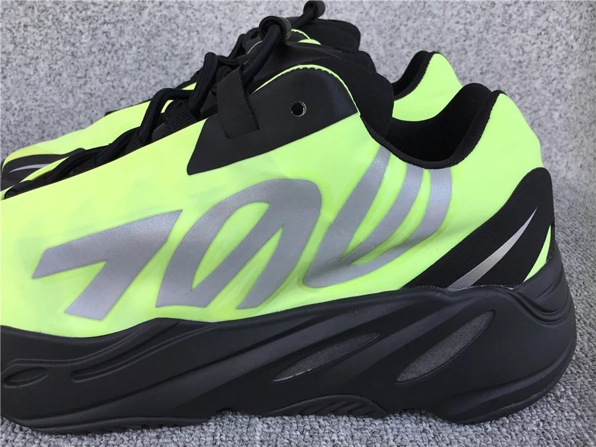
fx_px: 534
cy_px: 224
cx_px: 298
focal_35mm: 31
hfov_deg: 58.4
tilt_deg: -23.4
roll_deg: -1.4
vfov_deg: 45.4
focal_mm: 3.3
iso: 25
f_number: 2.4
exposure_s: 1/369
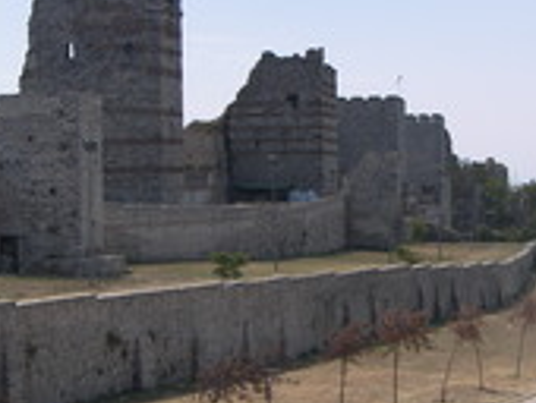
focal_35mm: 106
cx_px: 322
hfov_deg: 18.5
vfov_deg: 14.0
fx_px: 1644
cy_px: 242
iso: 50
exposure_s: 1/800
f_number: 3.2
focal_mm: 8.5
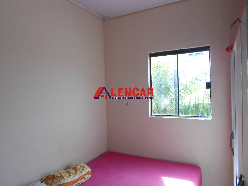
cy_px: 93
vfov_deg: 53.1
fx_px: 186
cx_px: 124
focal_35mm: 26
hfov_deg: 67.3
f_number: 3.2
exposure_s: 1/40
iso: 80
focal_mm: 4.6
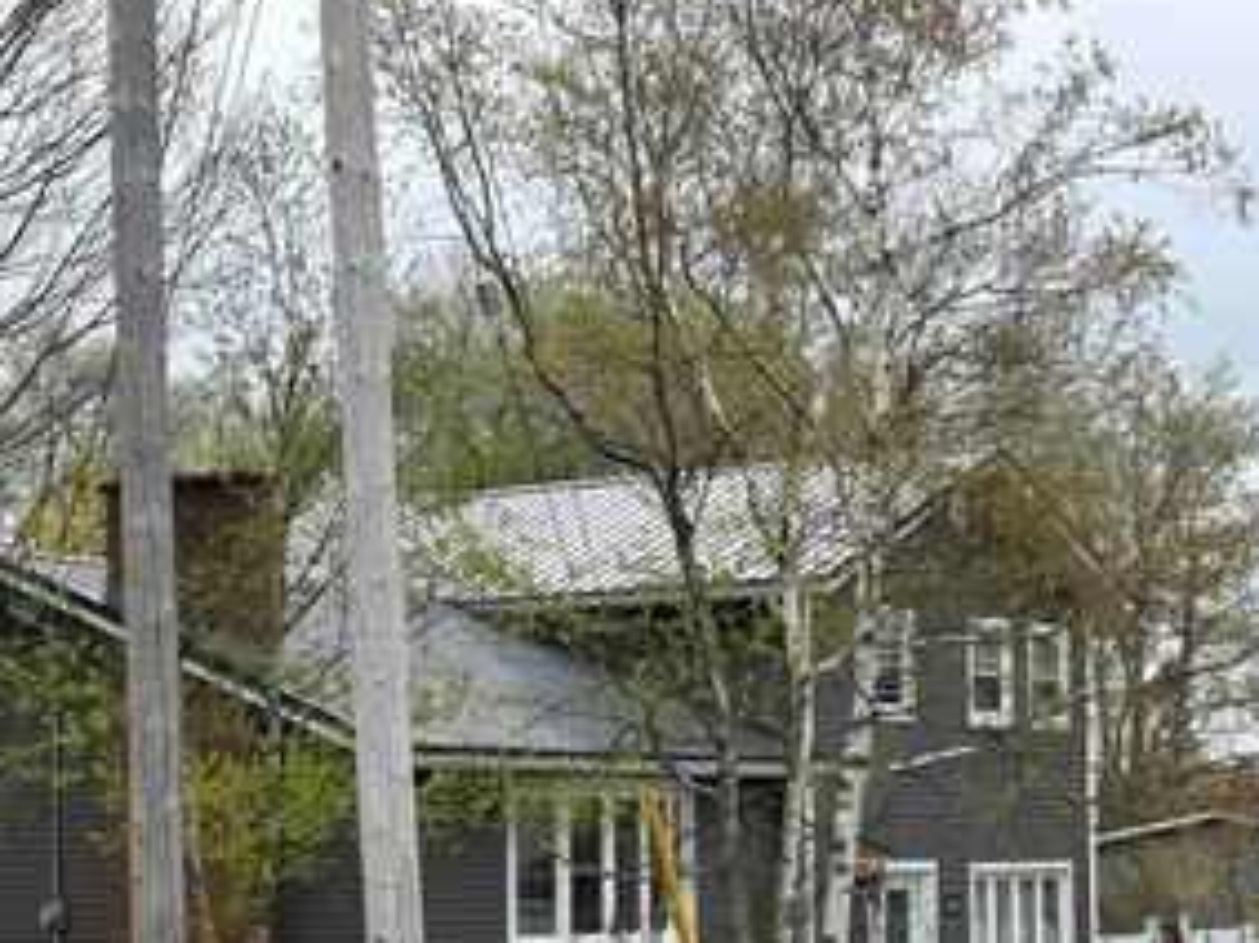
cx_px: 543
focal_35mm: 92
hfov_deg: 21.3
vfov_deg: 15.9
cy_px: 803
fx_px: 3345
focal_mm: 5.96
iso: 32
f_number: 1.6
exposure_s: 1/782
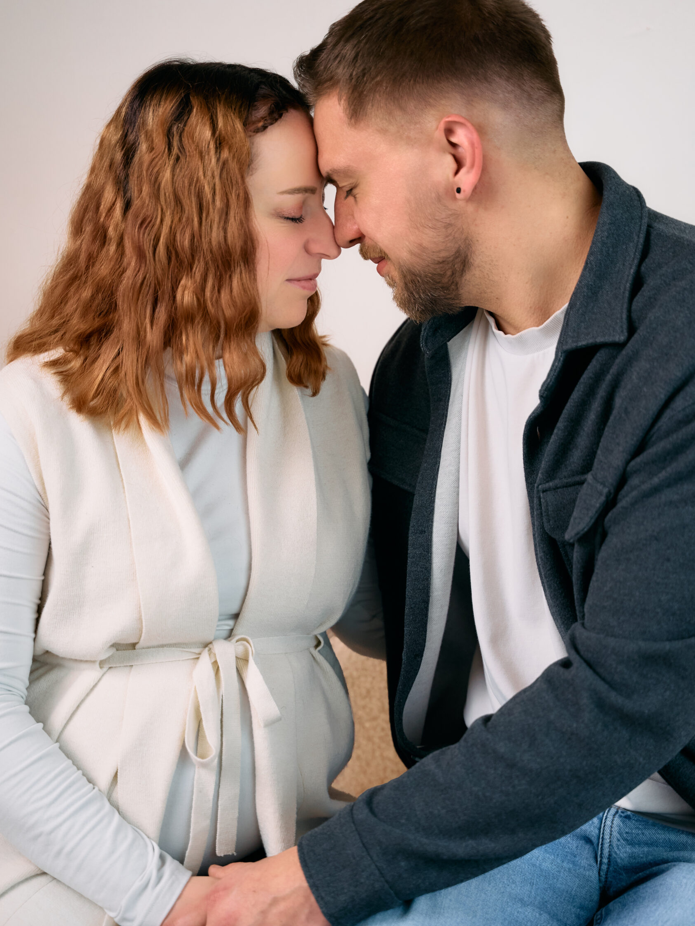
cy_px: 470
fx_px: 2195
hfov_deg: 18.0
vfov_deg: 23.8
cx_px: 345
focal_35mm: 82
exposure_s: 1/125
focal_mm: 75
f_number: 3.2
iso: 400
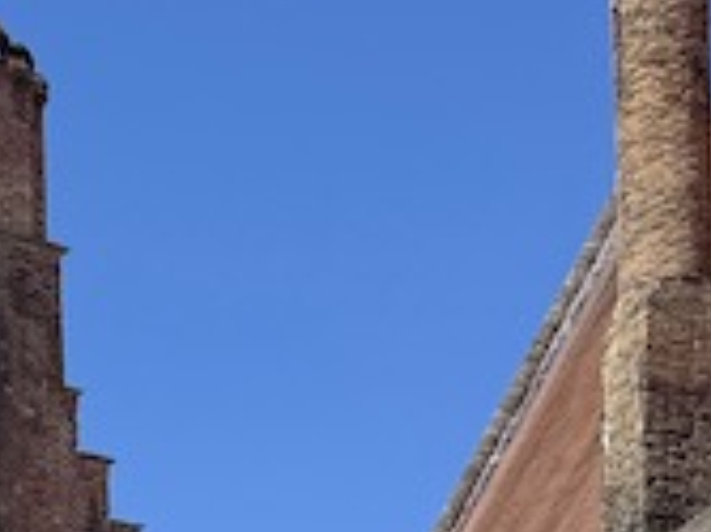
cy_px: 1260
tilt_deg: +4.4
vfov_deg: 9.1
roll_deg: -1.5
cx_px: -166
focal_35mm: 147
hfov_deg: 13.1
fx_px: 3017
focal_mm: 6.76
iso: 80
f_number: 1.78
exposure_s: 1/4049
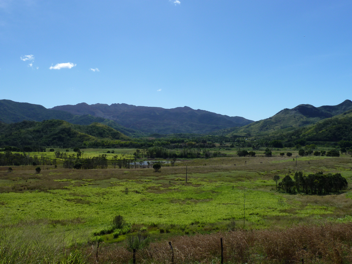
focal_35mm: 32
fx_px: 325
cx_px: 176
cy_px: 132
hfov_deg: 56.8
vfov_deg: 44.2
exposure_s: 1/500
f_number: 5.6
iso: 80
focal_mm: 5.3
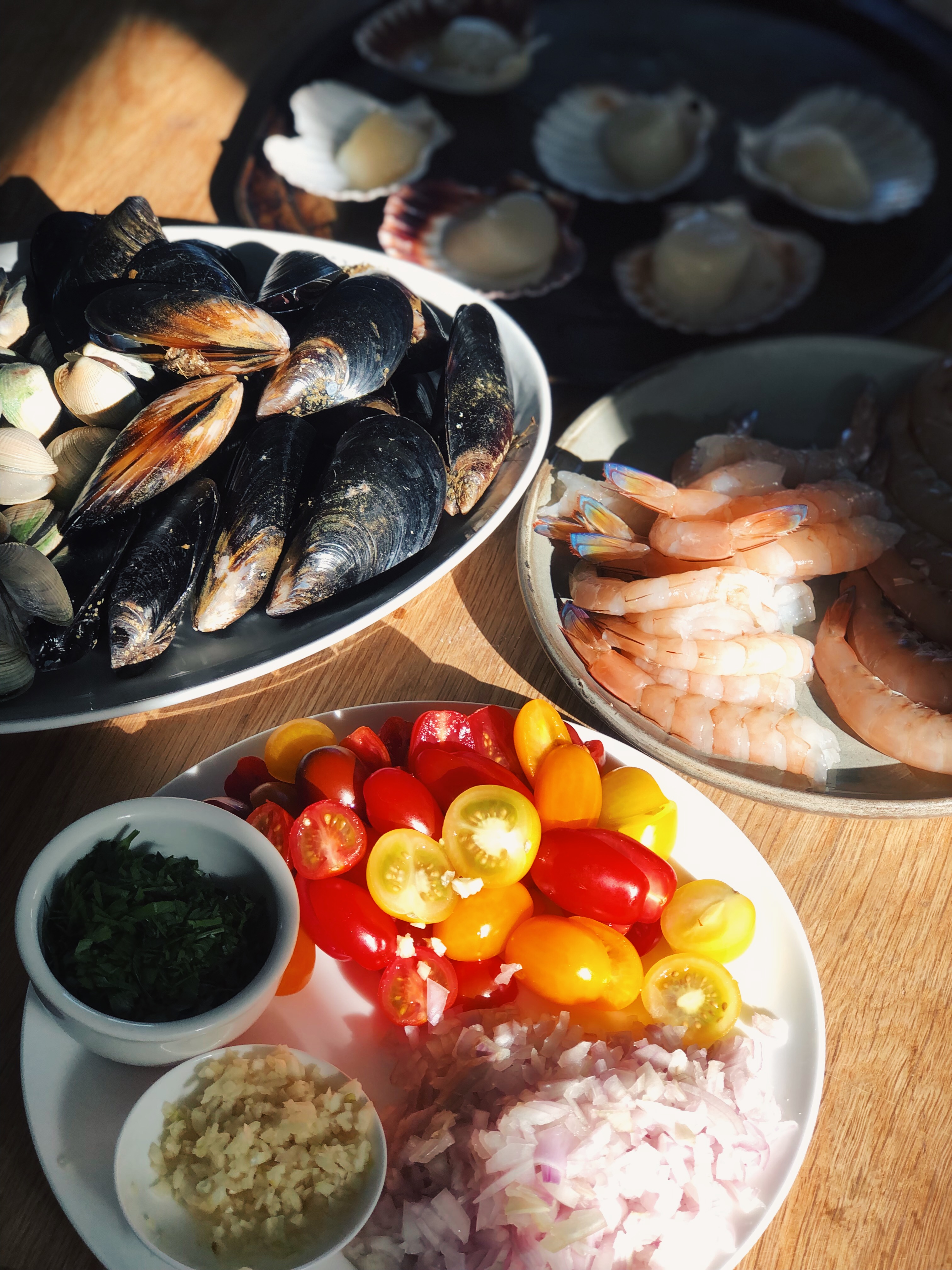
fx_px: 2090
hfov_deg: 25.7
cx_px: 476
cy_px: 635
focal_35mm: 57
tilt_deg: -48.2
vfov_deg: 33.8
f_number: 2.8
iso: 20
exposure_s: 1/120
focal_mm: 6.6
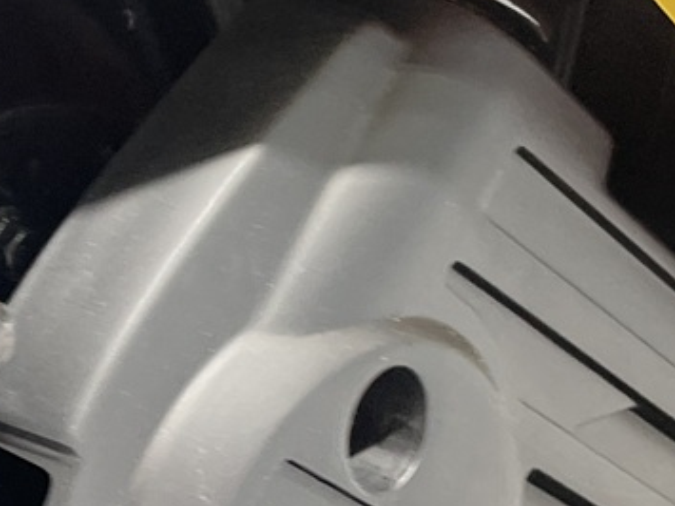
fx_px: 2144
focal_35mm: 110
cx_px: -215
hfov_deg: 16.8
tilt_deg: -11.7
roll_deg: -14.0
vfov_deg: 13.3
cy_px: 461
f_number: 1.6
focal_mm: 4.2
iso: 250
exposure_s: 1/50
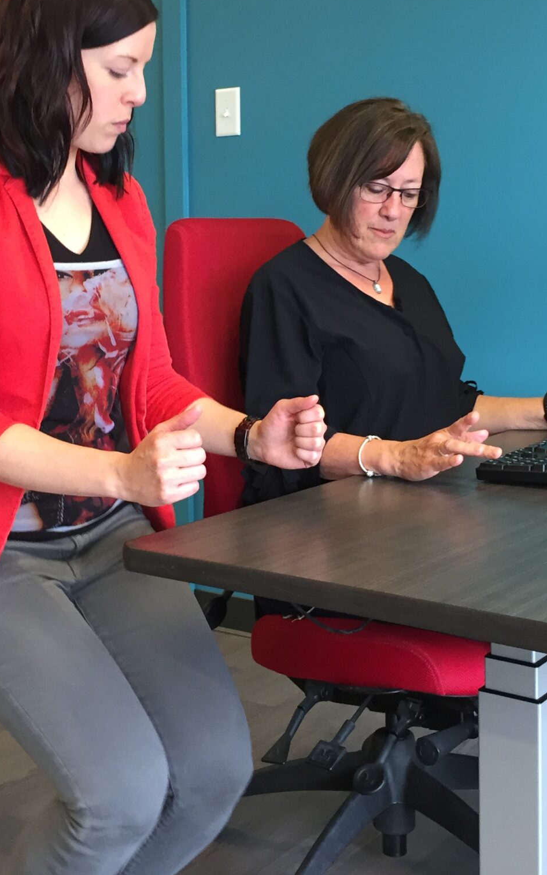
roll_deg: -1.2
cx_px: 228
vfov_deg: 38.7
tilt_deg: -4.7
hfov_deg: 24.8
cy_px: 362
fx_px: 1240
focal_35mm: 52
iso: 80
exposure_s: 1/30
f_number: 2.2
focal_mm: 4.15
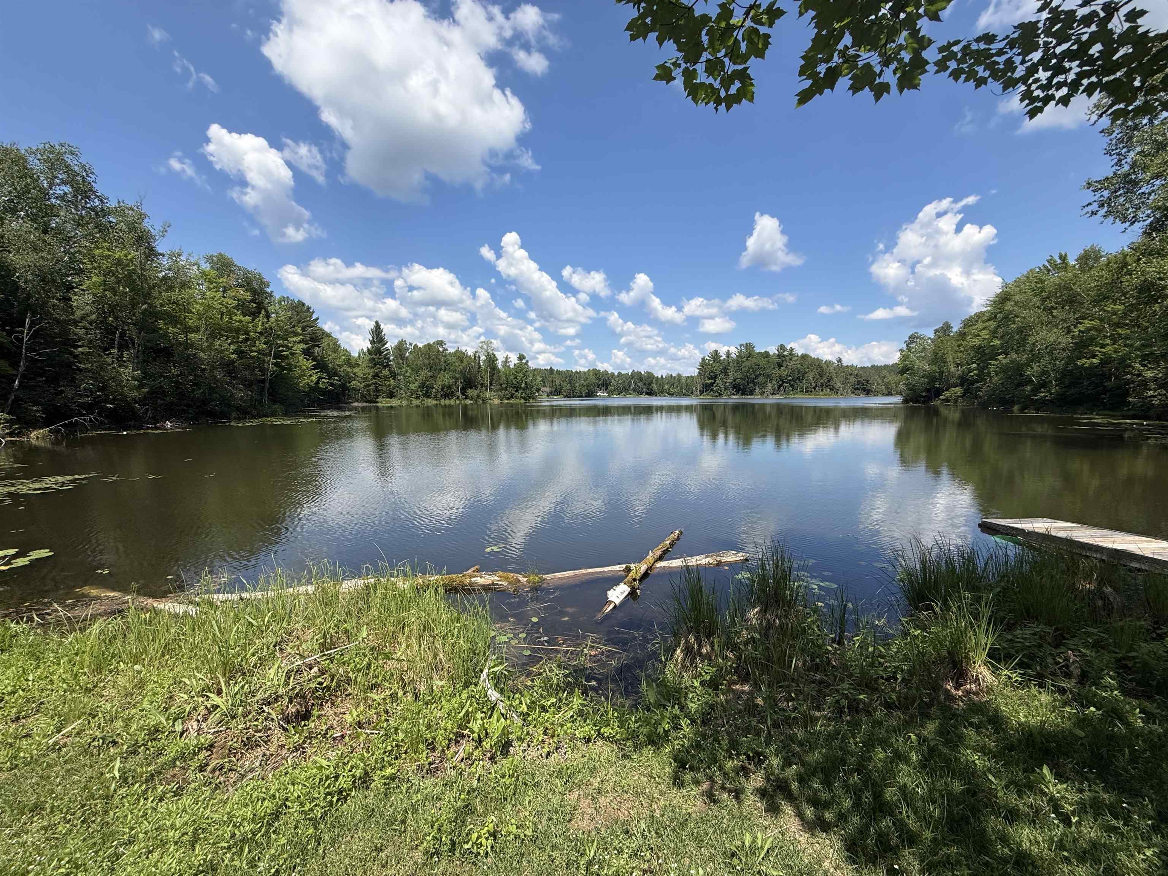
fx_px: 472
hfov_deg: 102.1
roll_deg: +0.3
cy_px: 438
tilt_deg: -5.1
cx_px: 584
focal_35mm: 14
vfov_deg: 85.7
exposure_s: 1/2024
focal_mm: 2.22
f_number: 2.2
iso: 50
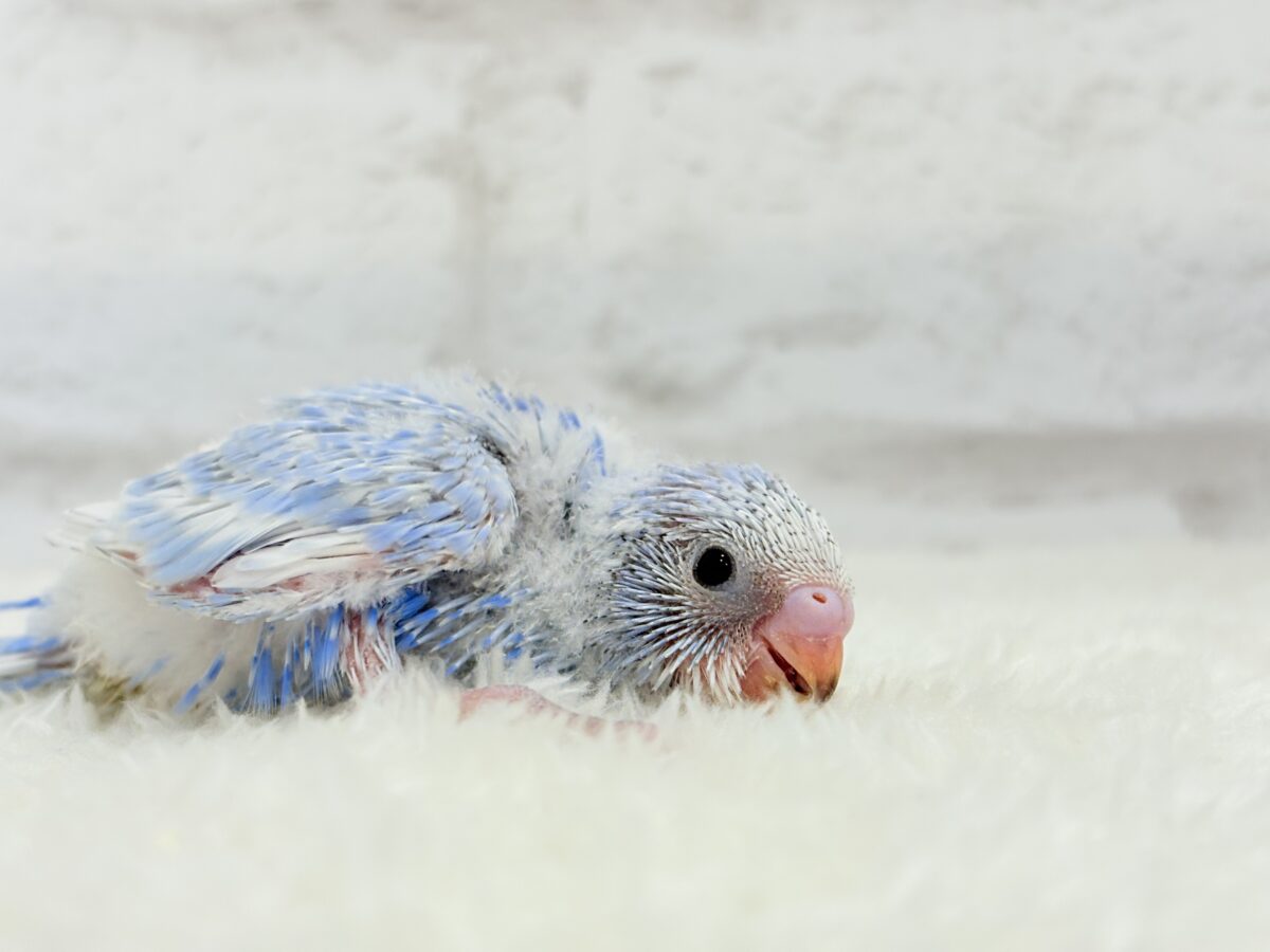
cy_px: 476
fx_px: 1908
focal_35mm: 52
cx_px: 635
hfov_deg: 36.8
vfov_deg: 28.0
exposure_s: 1/100
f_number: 1.6
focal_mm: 5.96
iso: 64
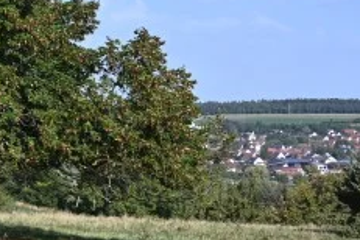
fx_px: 1473
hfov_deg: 11.9
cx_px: -438
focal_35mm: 147
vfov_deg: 9.2
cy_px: -45
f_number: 7.1
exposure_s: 1/400
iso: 100
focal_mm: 31.5
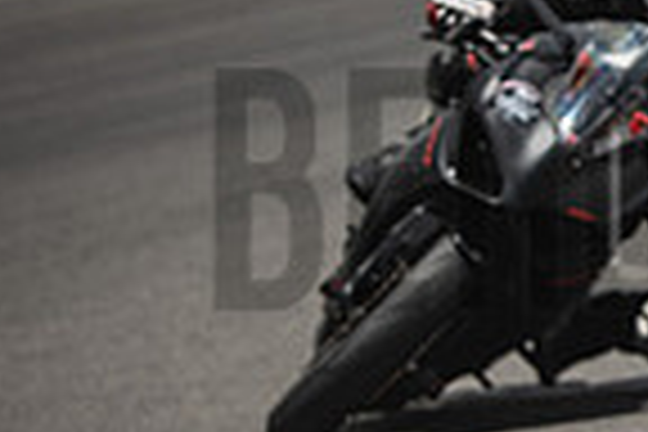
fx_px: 21706
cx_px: 1161
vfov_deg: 1.1
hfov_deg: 1.7
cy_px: 196
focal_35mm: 1206
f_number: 2.8
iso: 125
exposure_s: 1/2000
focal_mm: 200
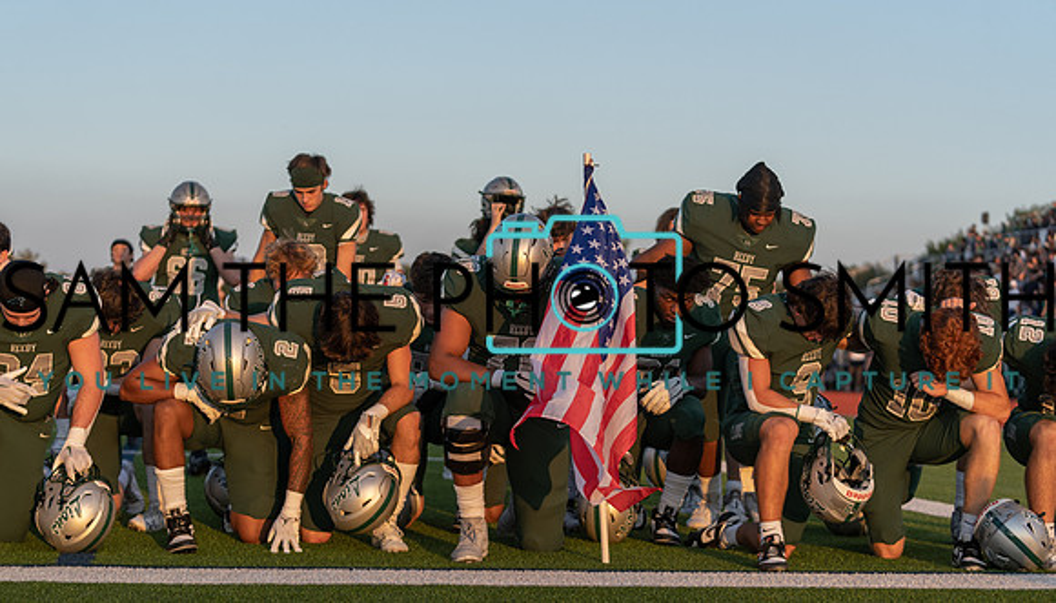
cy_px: 350
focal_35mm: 75
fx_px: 2096
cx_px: 524
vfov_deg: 16.4
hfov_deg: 28.3
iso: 320
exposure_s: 1/1600
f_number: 2.8
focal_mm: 70
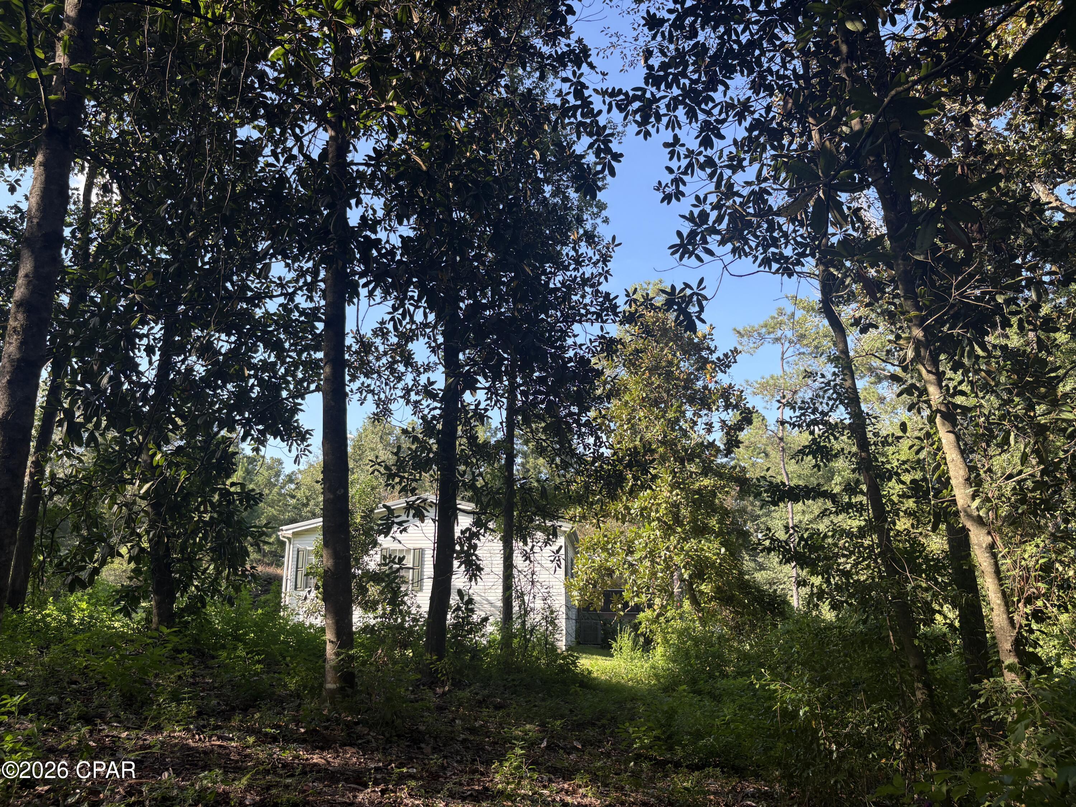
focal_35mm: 26
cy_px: 404
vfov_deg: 53.1
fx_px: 808
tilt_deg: +13.9
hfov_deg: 67.3
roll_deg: +0.4
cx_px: 538
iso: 50
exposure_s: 1/618
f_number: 1.6
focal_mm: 5.96
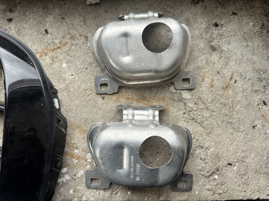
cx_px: 134
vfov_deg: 56.8
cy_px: 100
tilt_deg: -82.9
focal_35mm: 24
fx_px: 186
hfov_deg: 71.6
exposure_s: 1/98
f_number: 1.78
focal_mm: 6.86
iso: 250
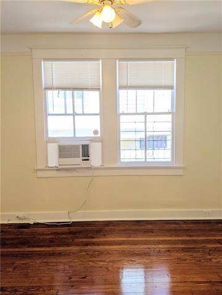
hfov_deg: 51.4
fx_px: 231
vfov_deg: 65.3
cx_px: 111
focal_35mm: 27
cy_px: 148
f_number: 1.8
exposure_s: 1/150
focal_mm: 4.44
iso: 53
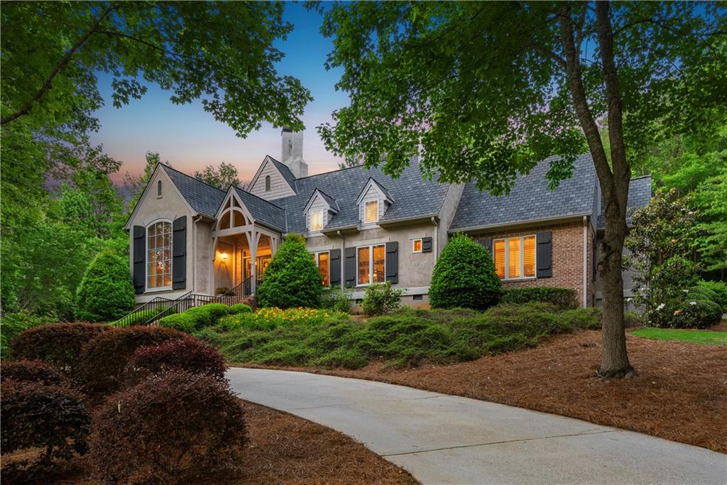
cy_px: 242
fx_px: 465
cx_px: 364
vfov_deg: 55.1
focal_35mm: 23
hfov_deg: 76.1
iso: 500
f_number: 9
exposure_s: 1.3
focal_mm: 23
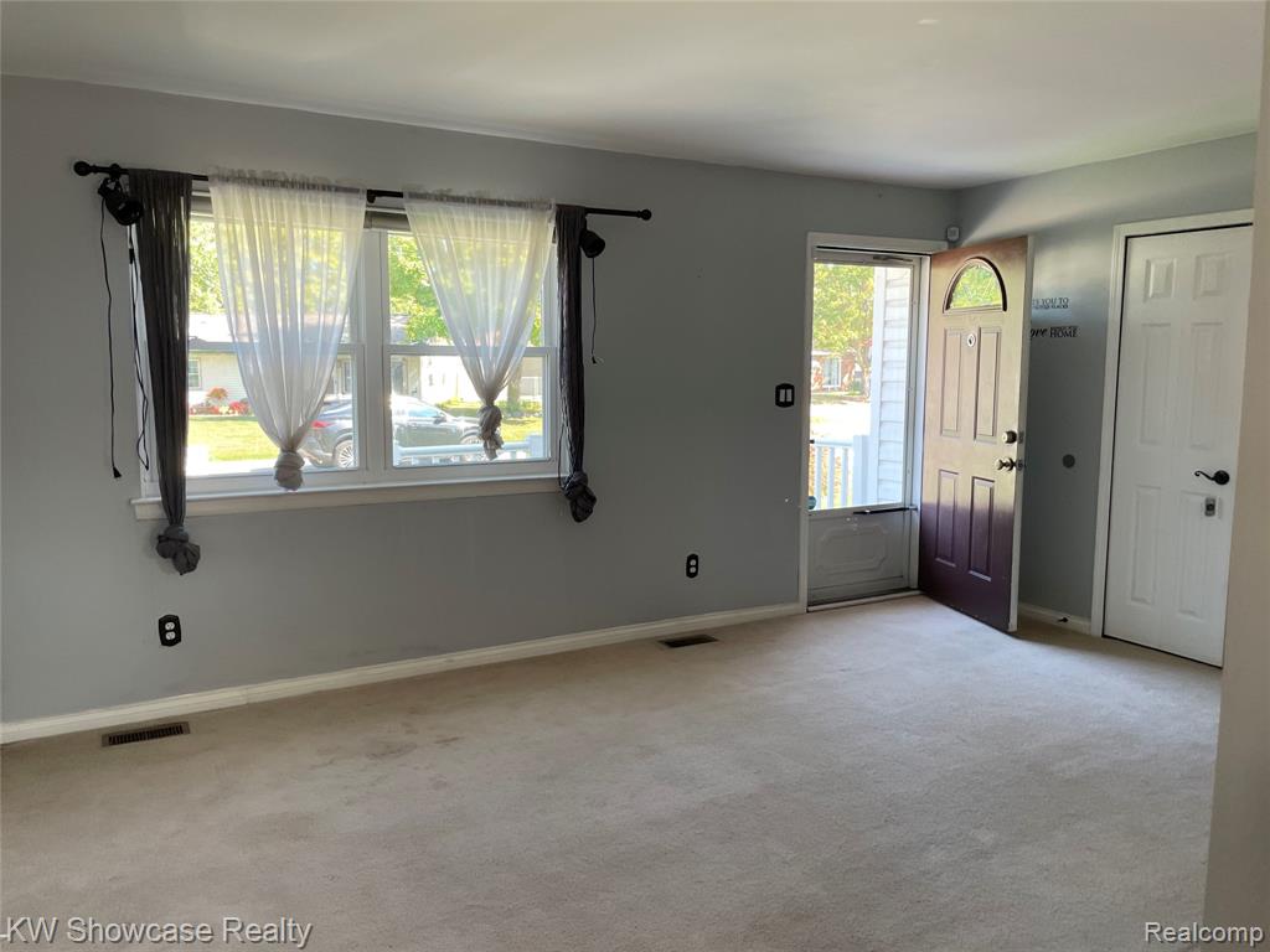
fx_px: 954
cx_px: 635
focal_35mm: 26
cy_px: 476
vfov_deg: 53.1
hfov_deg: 67.3
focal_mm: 4.2
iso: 80
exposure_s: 1/121
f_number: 1.6
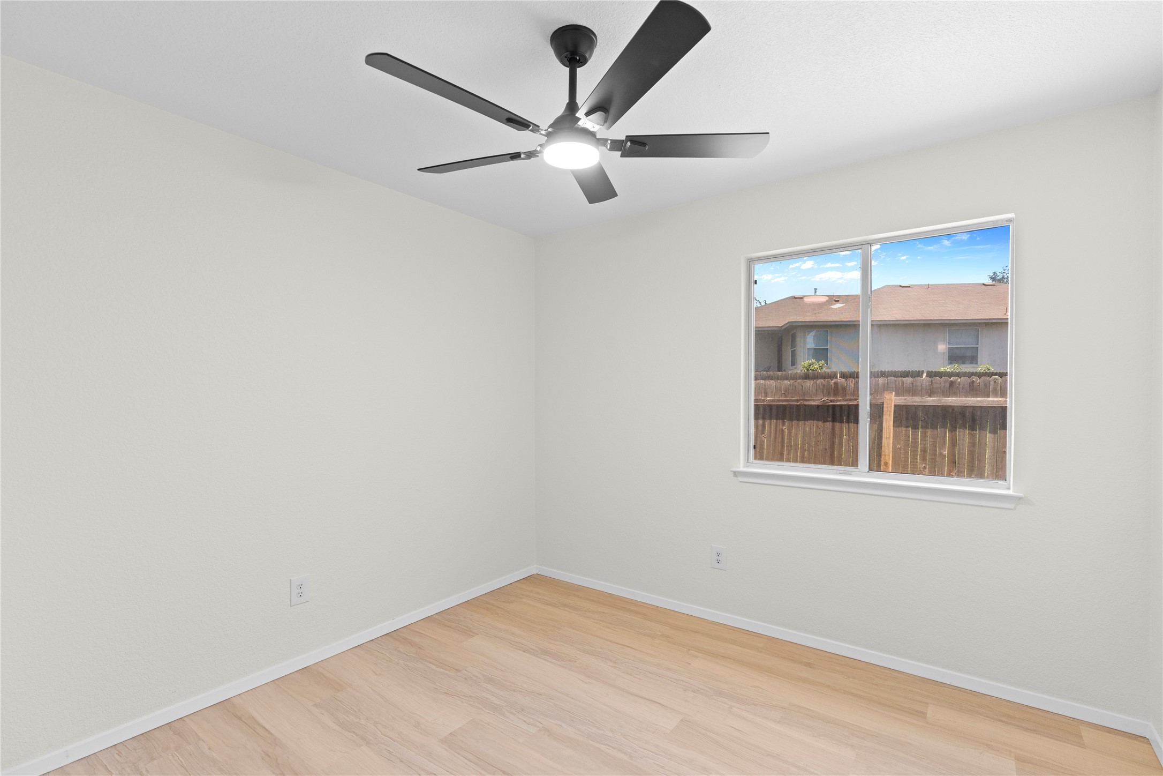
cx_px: 582
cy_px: 388
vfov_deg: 73.7
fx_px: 517
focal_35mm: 16
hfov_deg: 96.7
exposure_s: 1/15
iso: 640
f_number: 7.1
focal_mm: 16
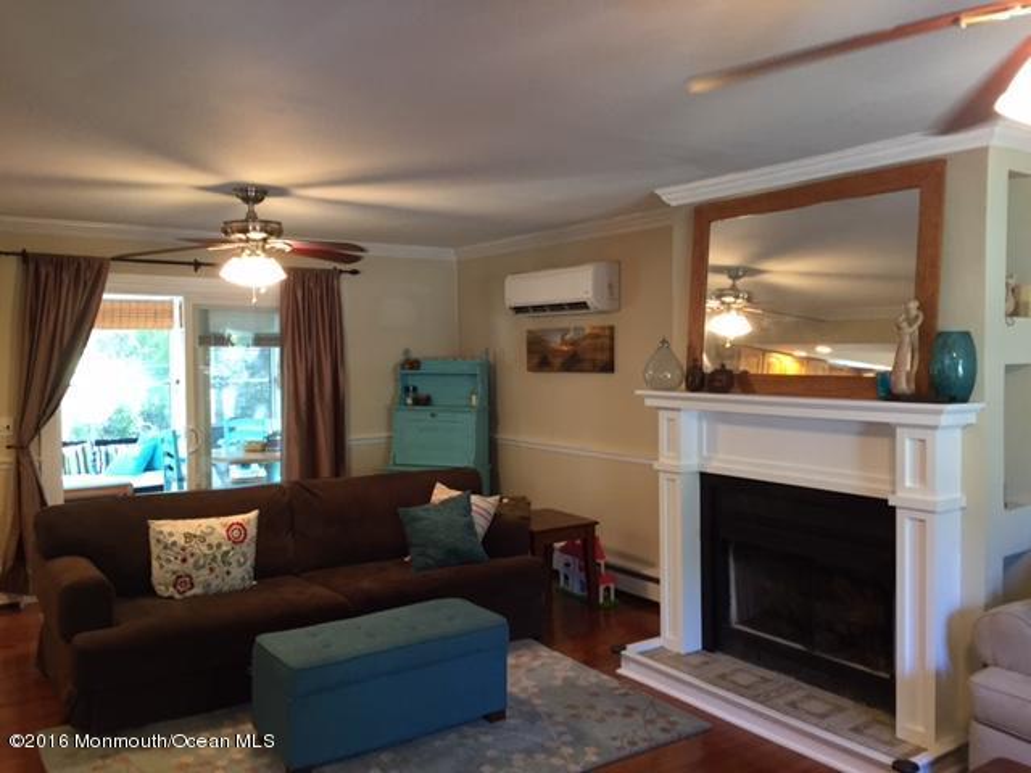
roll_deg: -1.4
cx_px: 516
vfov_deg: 48.2
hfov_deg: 61.7
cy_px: 386
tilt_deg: -1.8
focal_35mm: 29
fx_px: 864
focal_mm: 4.15
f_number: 2.2
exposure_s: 1/30
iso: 125
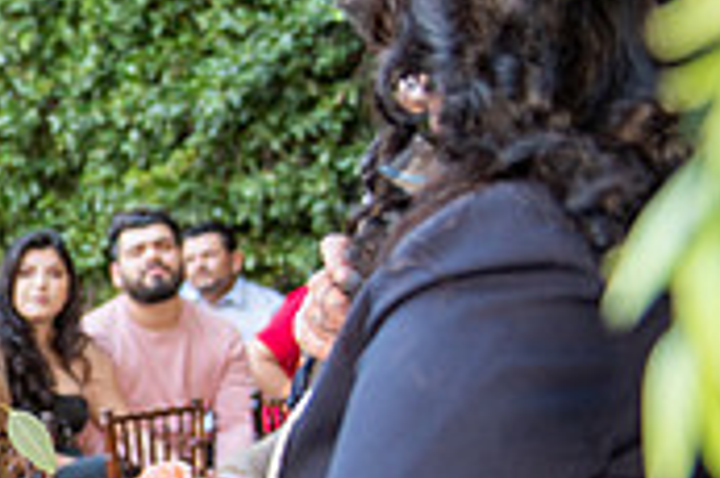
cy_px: 439
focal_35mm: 114
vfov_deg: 11.9
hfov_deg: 16.0
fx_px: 2278
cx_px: -445
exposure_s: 1/250
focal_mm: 34
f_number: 3.2
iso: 500
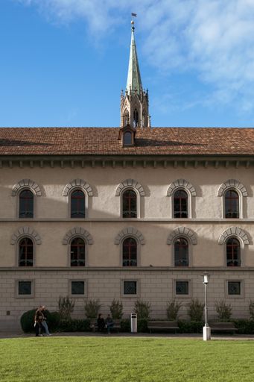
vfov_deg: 60.3
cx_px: 127
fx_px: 328
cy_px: 191
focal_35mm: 31
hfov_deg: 42.3
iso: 250
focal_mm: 20.5
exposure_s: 1/500
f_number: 6.4
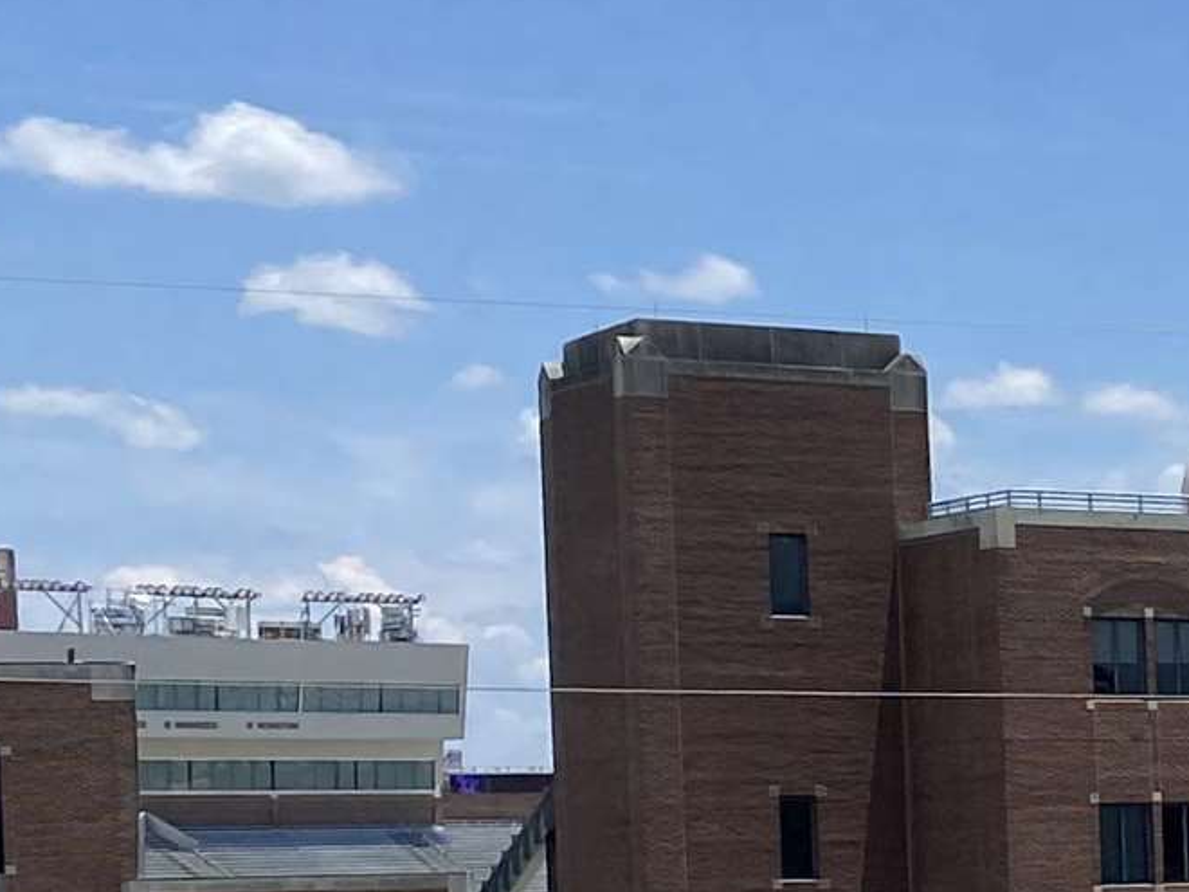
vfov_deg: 12.1
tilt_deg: -0.7
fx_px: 4156
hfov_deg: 13.0
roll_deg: +1.5
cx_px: 2715
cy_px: 939
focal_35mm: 121
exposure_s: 1/3497
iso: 32
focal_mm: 4.25
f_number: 1.8
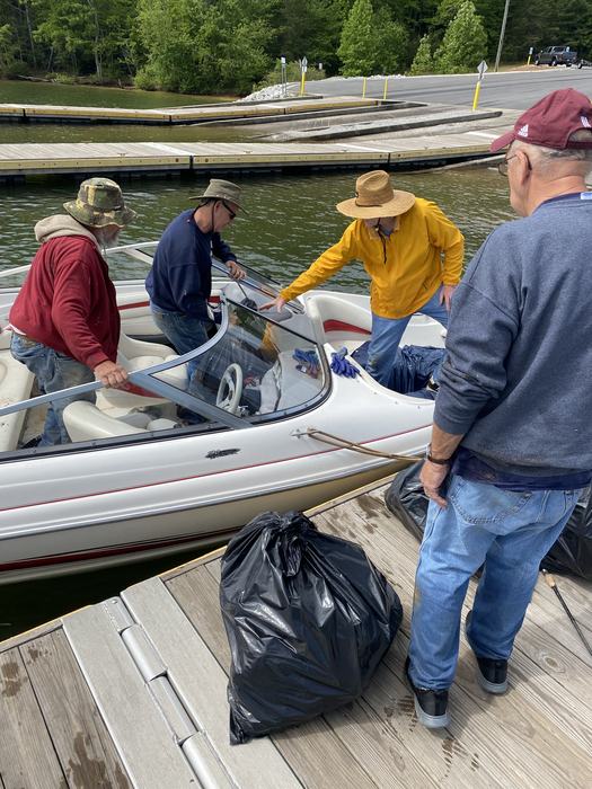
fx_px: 593
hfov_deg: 53.1
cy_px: 394
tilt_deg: -26.8
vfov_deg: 67.3
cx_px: 296
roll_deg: -6.2
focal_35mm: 26
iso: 32
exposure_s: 1/2268
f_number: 1.8
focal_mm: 4.25
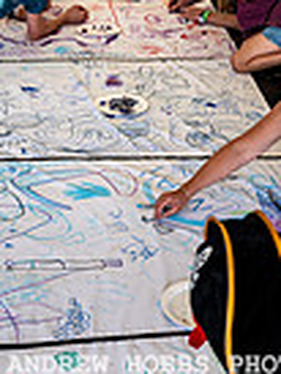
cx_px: 125
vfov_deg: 23.7
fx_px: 886
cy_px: 128
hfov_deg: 18.0
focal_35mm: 82
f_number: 4.5
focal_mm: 26
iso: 72
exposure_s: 1/200
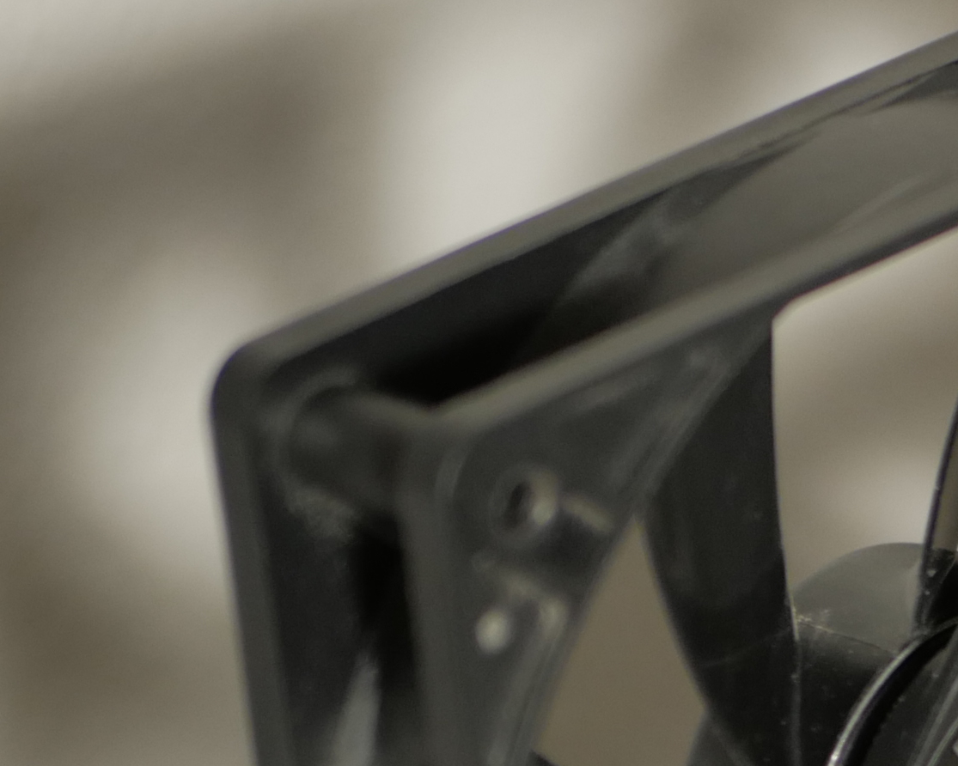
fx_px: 5699
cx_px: 1689
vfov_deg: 7.6
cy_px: 1128
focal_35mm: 201
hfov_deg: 9.2
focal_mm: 25
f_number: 1.7
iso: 320
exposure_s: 1/30
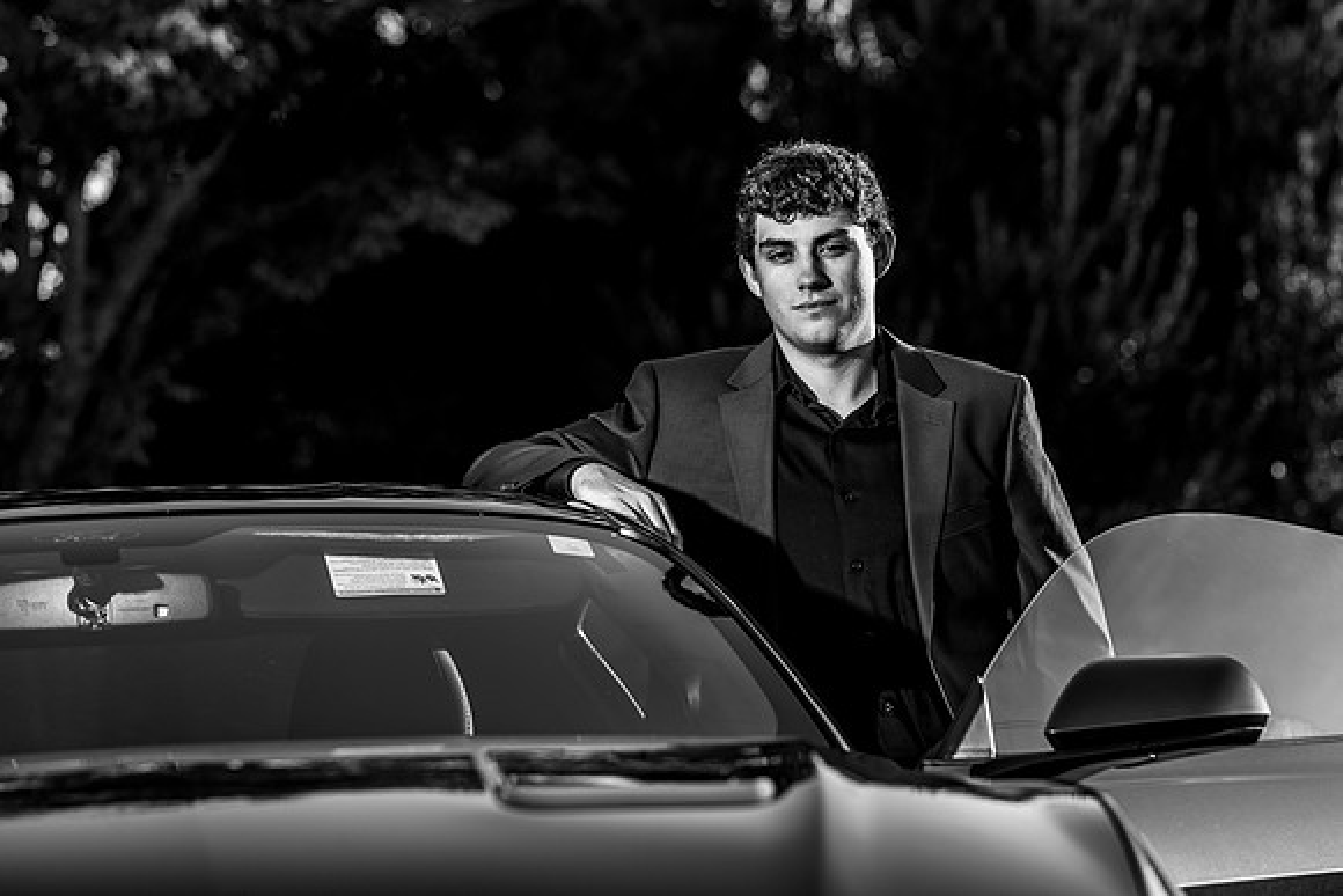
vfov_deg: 8.9
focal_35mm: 155
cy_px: 319
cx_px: 846
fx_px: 5783
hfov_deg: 13.2
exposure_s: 1/250
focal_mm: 120
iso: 31
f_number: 4
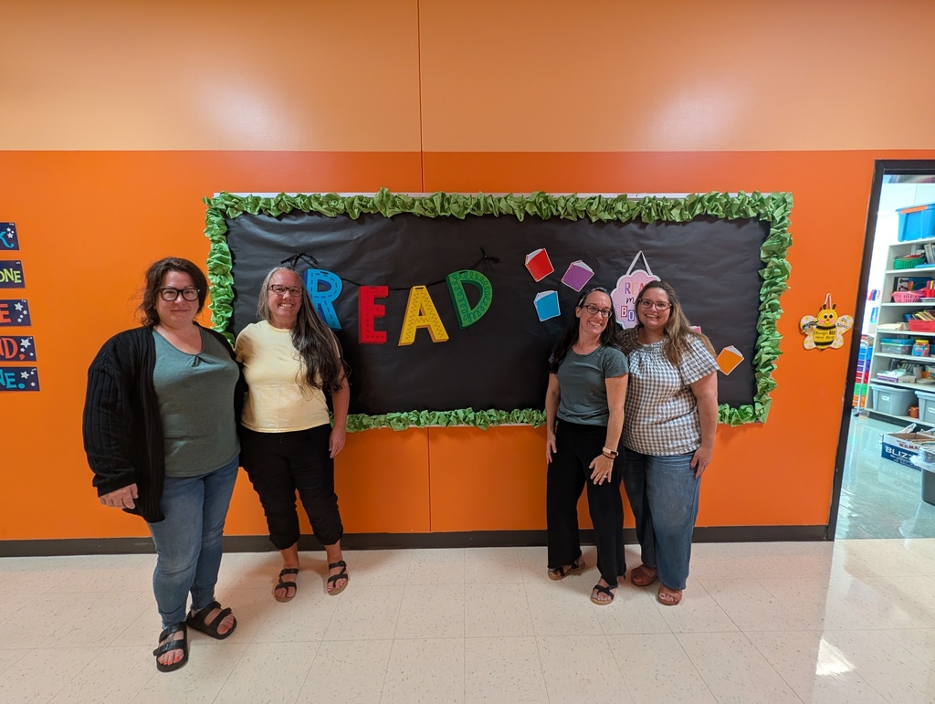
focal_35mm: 12
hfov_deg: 110.5
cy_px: 352
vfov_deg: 94.6
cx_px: 468
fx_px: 325
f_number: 1.7
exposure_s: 1/40
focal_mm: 2.02
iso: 193
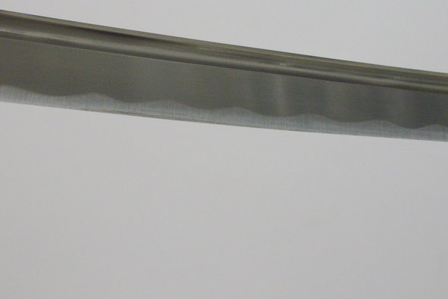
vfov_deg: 12.8
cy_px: 109
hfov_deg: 19.1
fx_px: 1332
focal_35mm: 107
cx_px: 254
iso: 320
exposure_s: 1/60
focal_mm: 14
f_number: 4.3
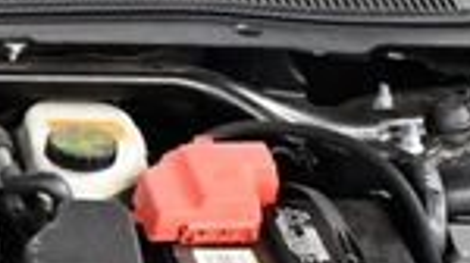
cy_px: 388
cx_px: -313
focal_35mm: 161
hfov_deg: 12.5
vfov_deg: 7.4
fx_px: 2004
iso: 3200
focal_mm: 18
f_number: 3.5
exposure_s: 1/100
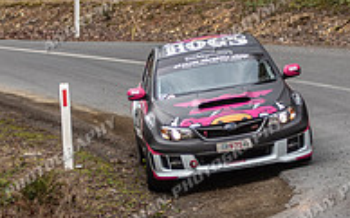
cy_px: 131
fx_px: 2679
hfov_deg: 7.5
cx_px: 214
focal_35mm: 281
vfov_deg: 4.7
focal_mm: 80
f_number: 2.8
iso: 250
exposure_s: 1/640
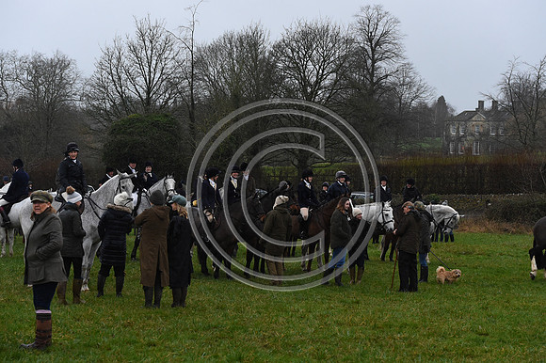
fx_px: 1061
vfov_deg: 19.4
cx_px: 273
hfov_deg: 28.9
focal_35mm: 70
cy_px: 182
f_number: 6.3
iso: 4000
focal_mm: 70
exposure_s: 1/800
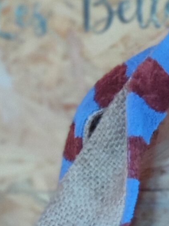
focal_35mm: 341
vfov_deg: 5.8
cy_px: 278
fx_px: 2220
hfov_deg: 4.3
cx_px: 226
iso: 3200
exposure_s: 1/50
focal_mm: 6.95
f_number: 2.44
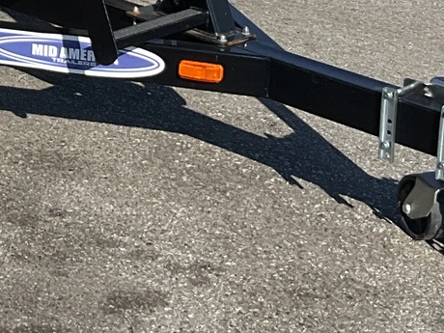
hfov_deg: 15.0
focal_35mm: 126
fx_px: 1616
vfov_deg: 11.3
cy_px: -163
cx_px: -106
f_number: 1.8
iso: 25
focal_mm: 3
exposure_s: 1/2667
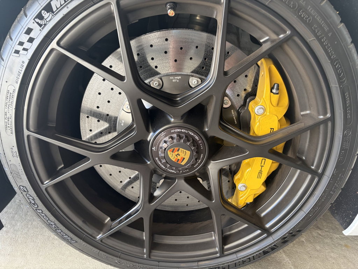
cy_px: 134
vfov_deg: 53.1
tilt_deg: -26.2
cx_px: 179
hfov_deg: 67.3
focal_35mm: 26
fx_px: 269
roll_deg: -2.8
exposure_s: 1/78
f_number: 1.6
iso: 125
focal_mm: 5.96
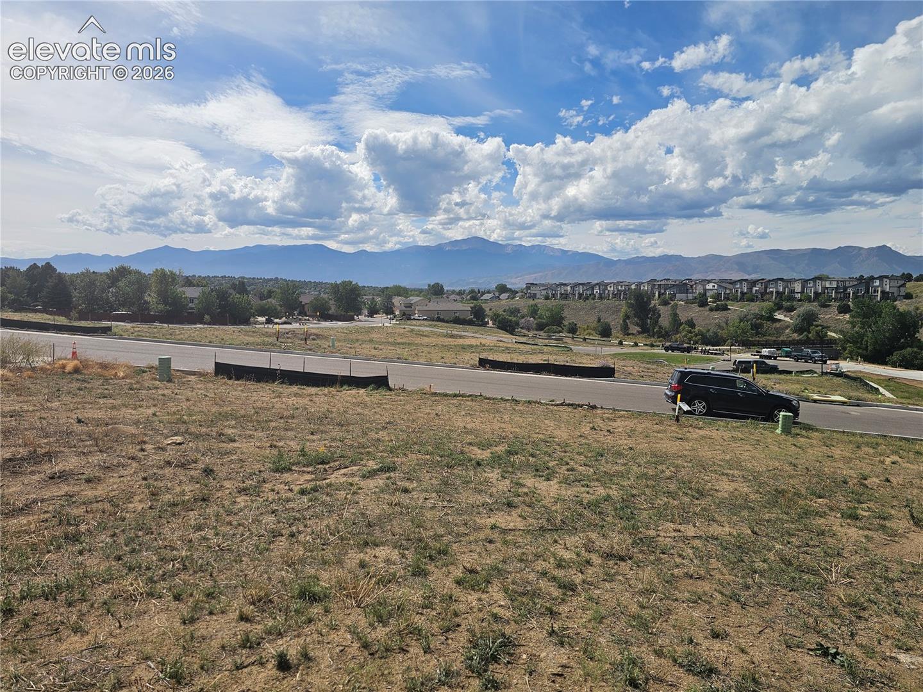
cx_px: 462
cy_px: 346
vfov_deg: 58.9
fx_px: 613
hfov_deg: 73.9
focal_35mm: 23
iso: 10
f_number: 1.7
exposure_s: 1/1525
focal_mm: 6.3
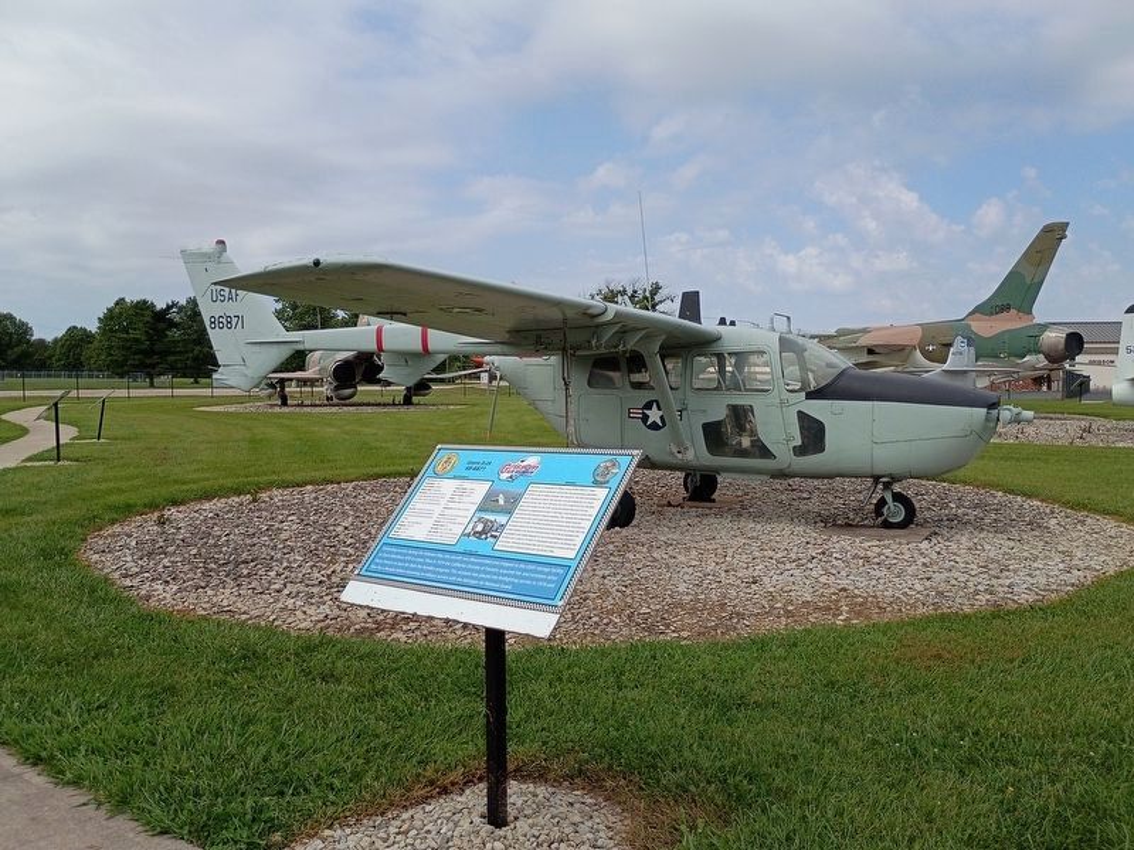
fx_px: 950
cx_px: 567
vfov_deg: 48.2
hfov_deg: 61.7
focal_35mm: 29
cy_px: 425
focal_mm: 4.27
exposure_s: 1/1307
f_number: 1.8
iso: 102
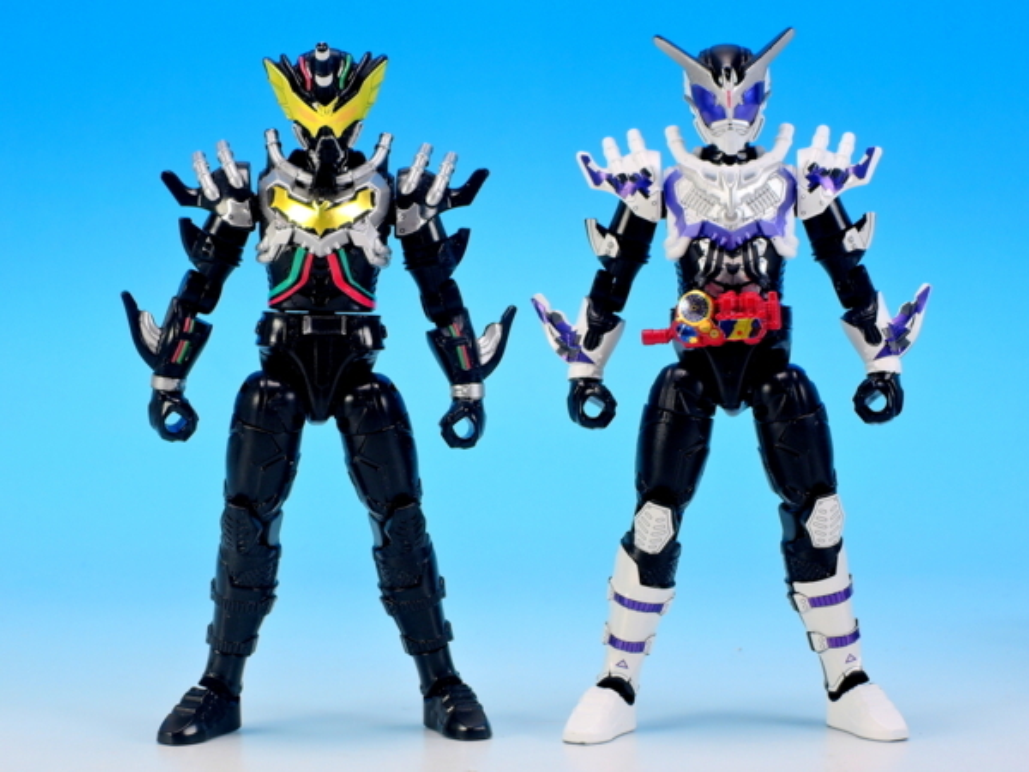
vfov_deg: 19.6
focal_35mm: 75
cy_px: 386
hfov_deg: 26.0
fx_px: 2229
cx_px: 514
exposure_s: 1
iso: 80
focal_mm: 16
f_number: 7.3
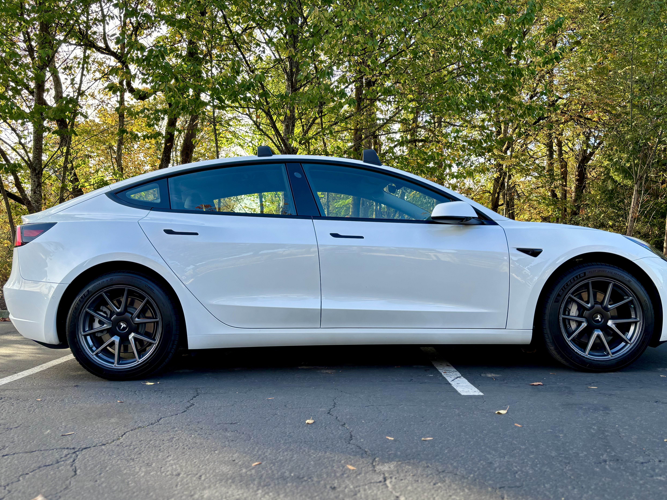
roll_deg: +0.2
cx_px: 336
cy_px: 240
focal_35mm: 30
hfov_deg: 60.0
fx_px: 578
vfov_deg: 46.8
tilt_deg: +1.8
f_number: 1.6
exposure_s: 1/353
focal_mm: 5.96
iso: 50
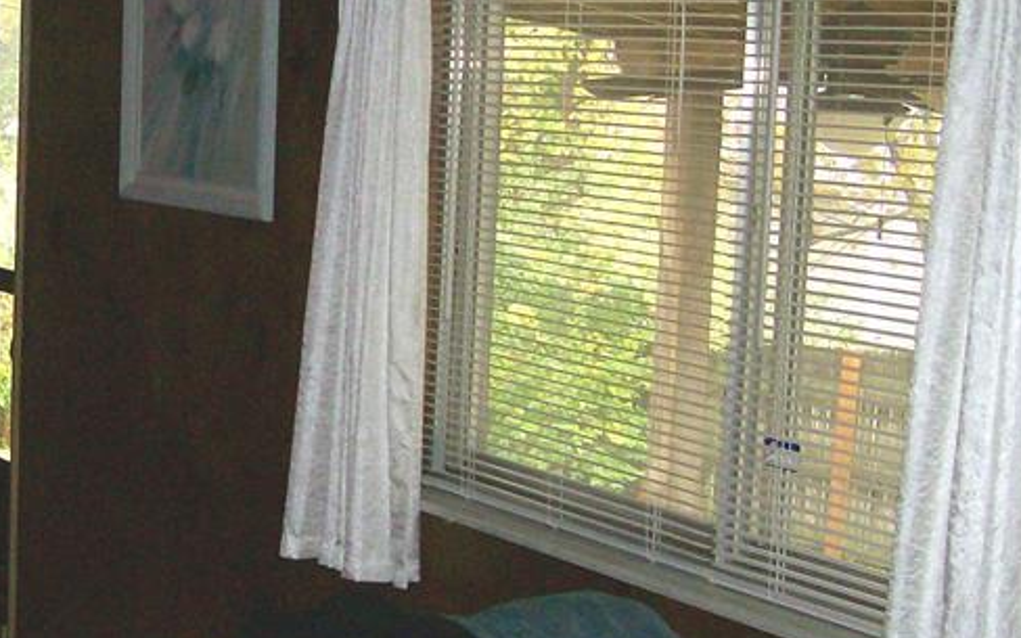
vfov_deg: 16.3
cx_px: 144
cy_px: 293
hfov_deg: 25.2
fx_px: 2226
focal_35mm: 80
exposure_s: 1/64
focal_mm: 6
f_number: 2.7
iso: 140
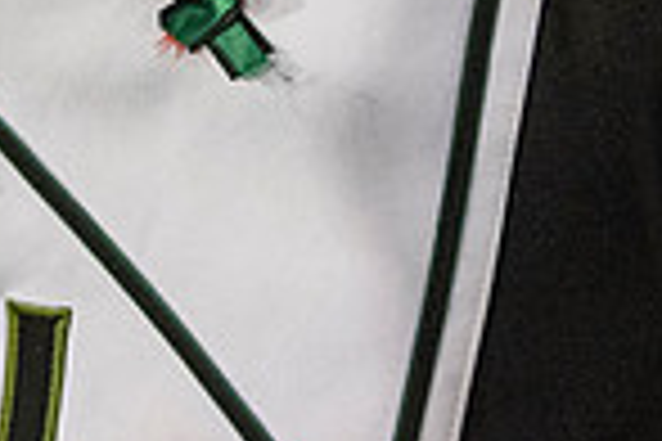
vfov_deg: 13.3
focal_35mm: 95
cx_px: 27
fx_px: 1747
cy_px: -281
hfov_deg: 20.9
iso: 3200
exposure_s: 1/500
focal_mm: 24
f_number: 4
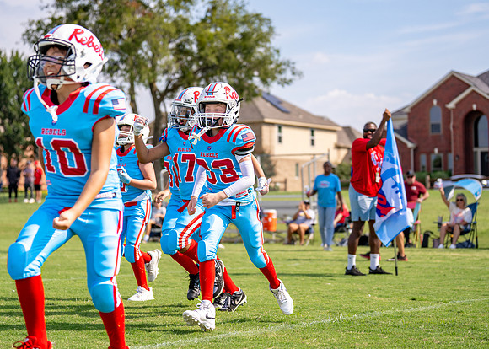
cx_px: 202
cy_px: 162
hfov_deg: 24.4
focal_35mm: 81
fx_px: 1130
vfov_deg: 17.6
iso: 160
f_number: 2.8
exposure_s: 1/2000
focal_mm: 70
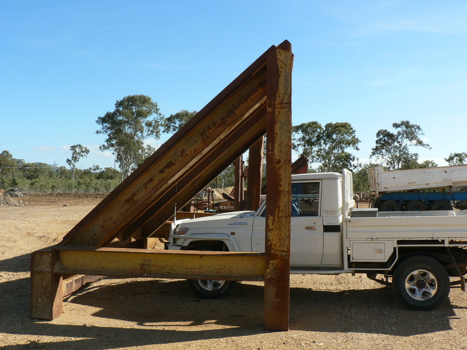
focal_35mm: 36
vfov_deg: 39.7
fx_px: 486
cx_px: 234
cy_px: 175
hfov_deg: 51.4
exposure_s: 1/400
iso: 80
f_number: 4
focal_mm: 6
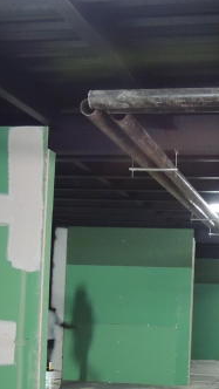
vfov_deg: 32.6
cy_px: 299
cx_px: 204
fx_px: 650
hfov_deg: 18.8
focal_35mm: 63
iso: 450
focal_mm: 4.3
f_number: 3
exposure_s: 1/8
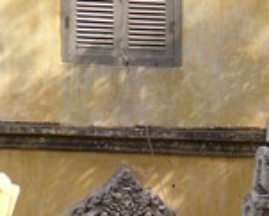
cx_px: 315
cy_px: 300
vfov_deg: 2.5
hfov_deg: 3.1
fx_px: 4995
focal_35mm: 627
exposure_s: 1/176
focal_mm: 39
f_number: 4.6
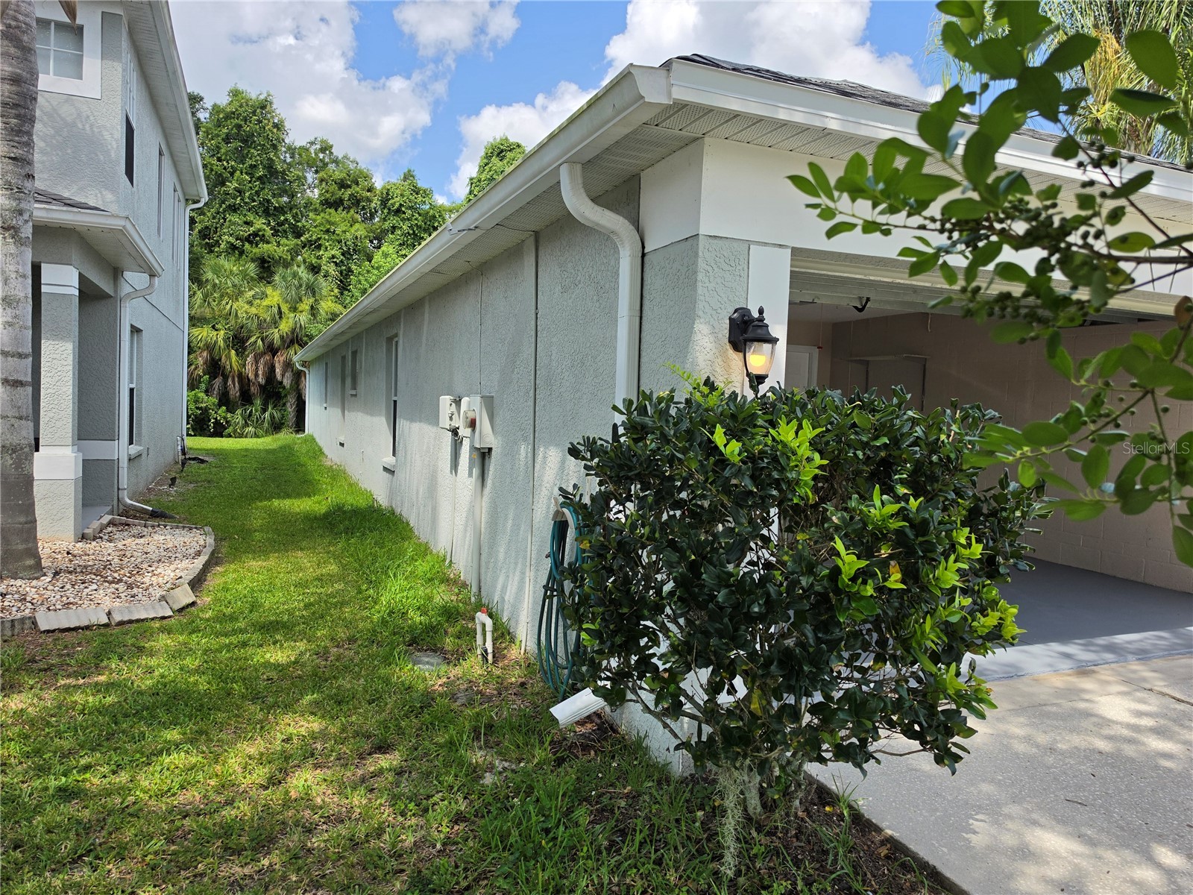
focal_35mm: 23
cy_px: 448
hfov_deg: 73.9
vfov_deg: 58.9
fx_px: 793
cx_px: 596
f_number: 1.4
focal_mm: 6.5
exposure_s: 1/5775
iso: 64
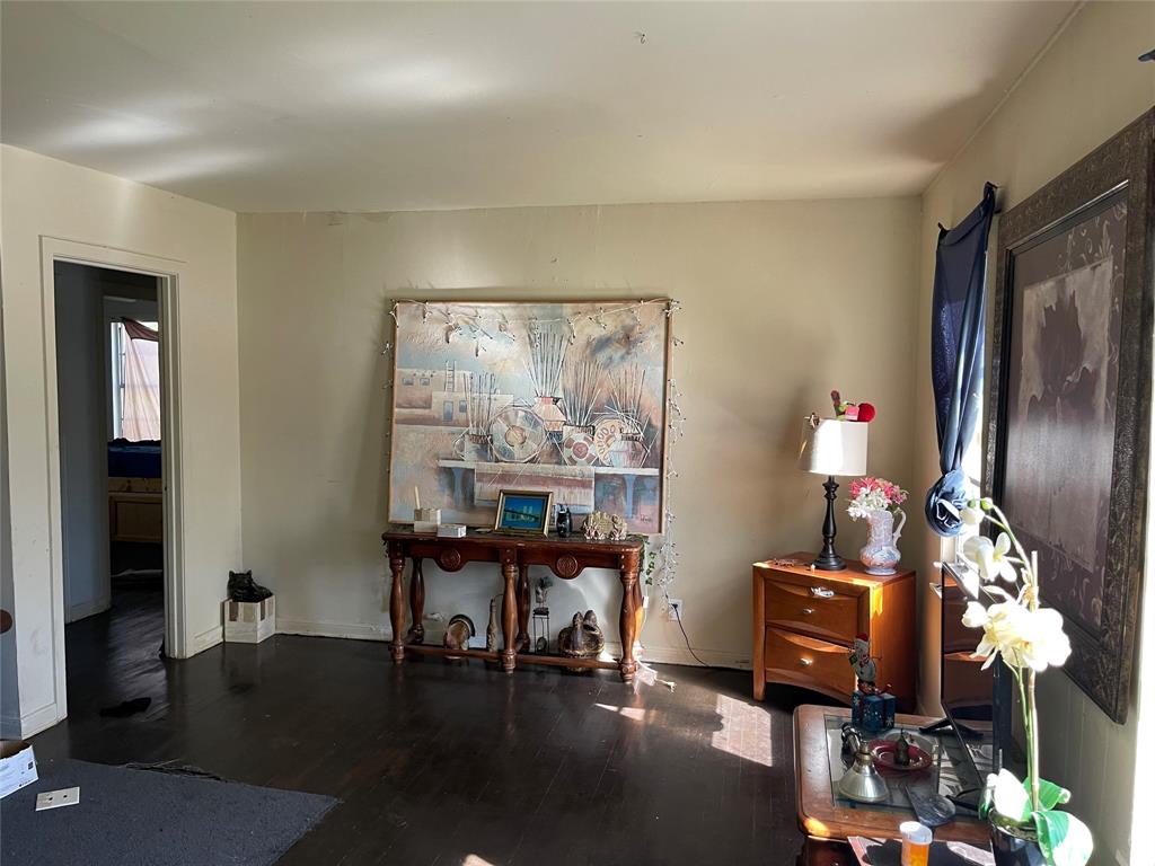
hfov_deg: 69.4
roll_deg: -1.0
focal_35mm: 25
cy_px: 433
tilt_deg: -3.3
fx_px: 834
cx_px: 578
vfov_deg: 54.9
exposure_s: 1/60
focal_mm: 5.1
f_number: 1.6
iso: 200
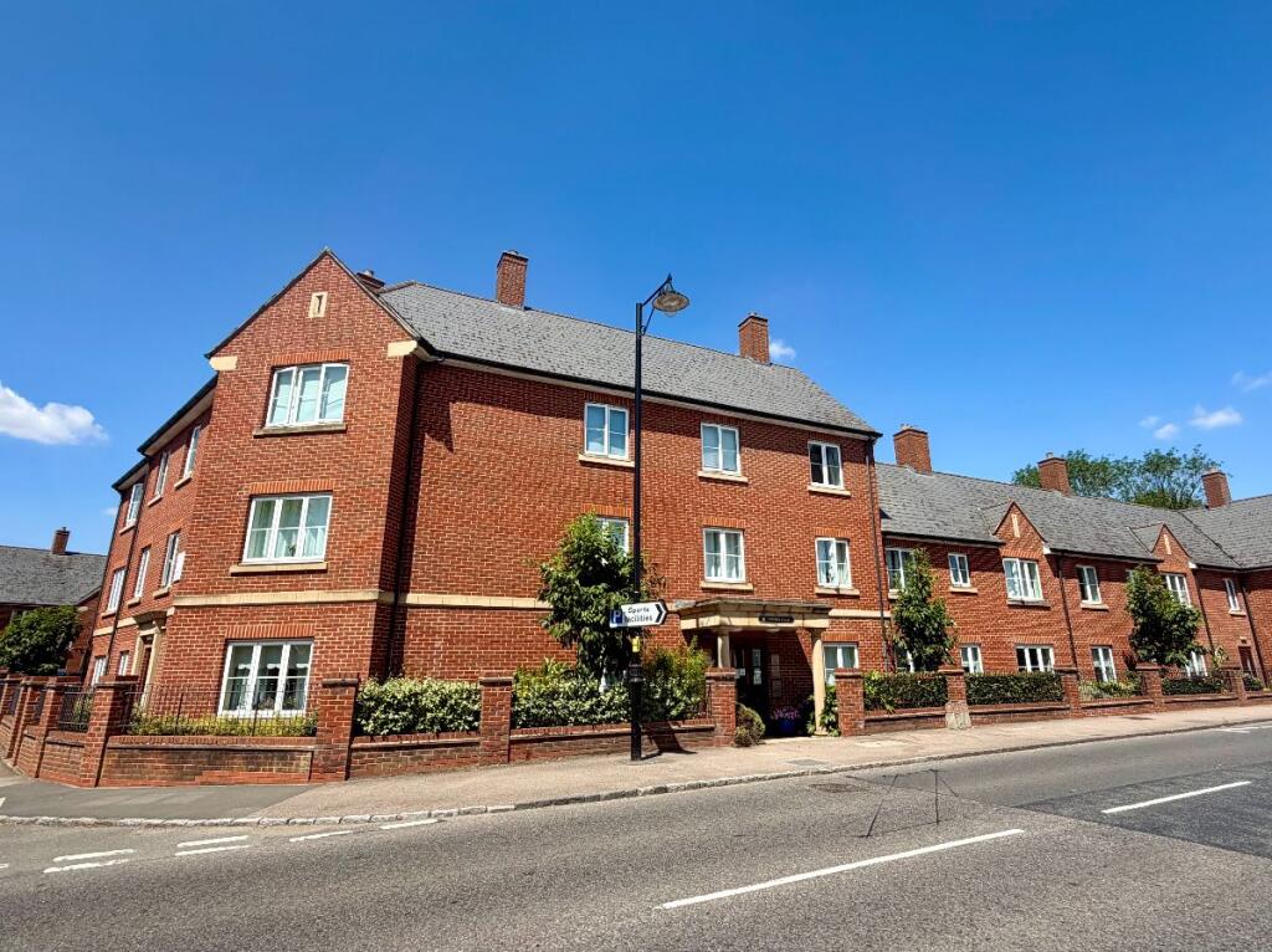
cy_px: 476
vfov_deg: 85.6
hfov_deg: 102.1
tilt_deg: +15.8
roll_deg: +0.5
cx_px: 636
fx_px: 514
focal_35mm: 14
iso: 25
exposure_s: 1/770
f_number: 2.2
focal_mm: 2.22
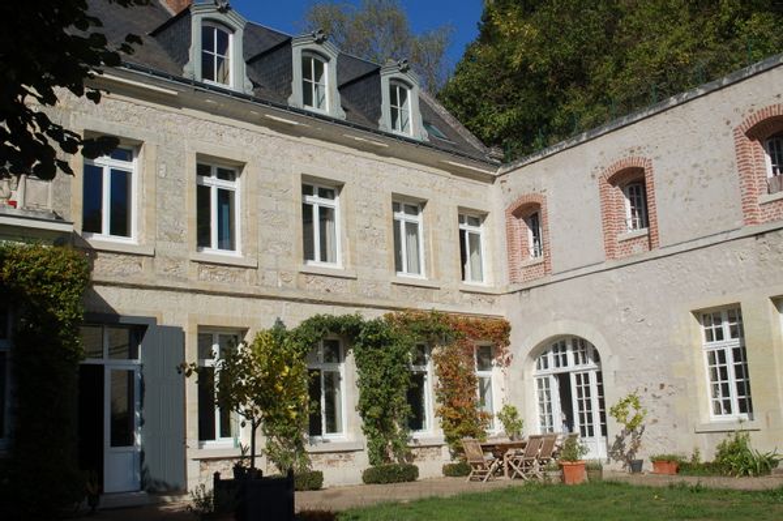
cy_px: 260
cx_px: 392
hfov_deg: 46.4
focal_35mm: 42
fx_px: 913
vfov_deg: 31.8
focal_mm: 28
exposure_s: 1/400
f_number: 10
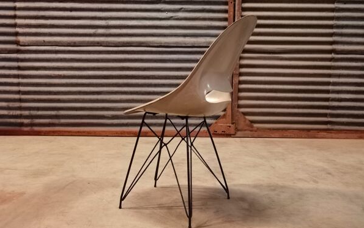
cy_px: 114
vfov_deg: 40.6
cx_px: 182
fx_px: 308
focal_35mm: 31
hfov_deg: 61.2
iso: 640
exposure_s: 1/25
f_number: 1.9
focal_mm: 6.71
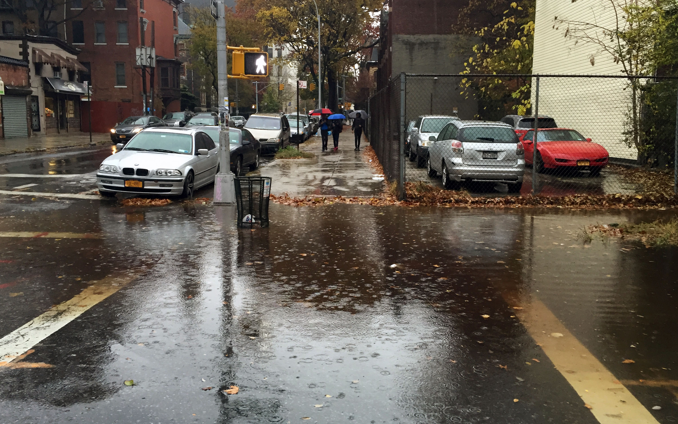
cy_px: 203
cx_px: 342
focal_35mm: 33
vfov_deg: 38.3
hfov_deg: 58.1
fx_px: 610
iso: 40
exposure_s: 1/30
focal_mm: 4.15
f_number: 2.2
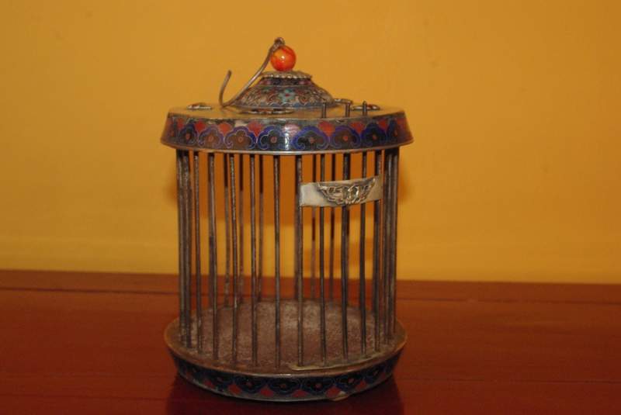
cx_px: 310
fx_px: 846
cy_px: 208
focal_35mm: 49
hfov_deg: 40.3
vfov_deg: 27.6
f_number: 8
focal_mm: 32.5
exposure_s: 1/45
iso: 1600
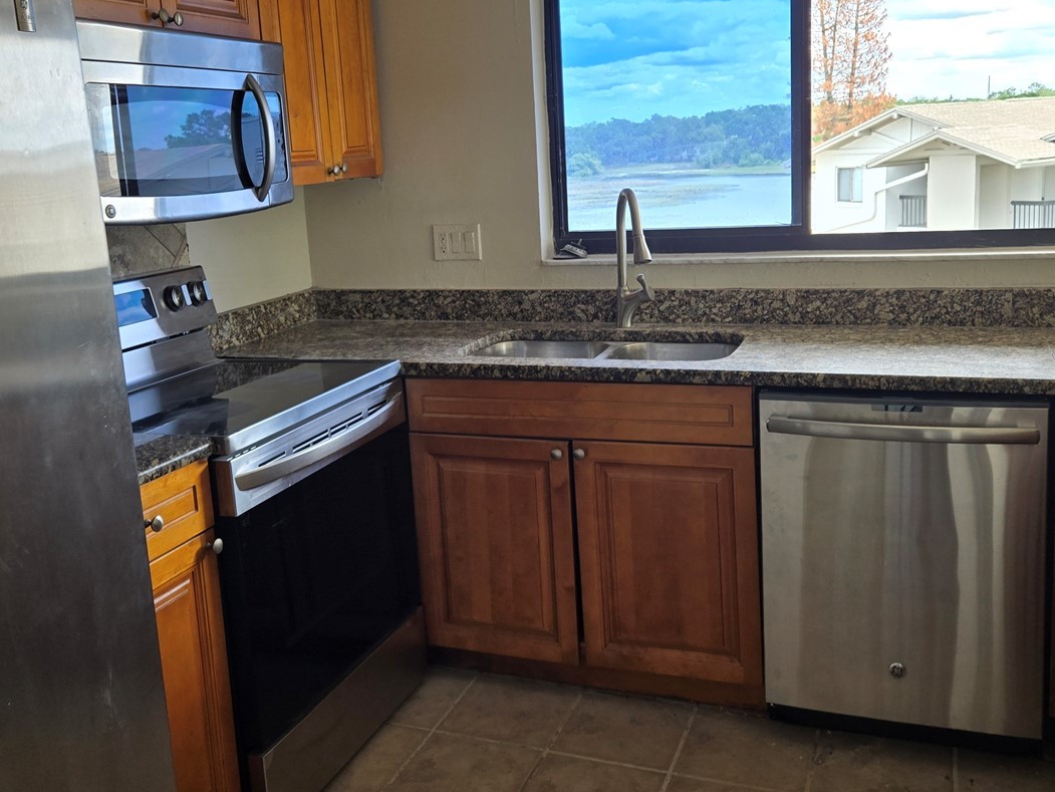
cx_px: 529
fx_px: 1067
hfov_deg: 52.6
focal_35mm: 35
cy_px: 311
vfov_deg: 40.5
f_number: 1.8
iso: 40
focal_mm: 5.4
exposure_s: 1/180
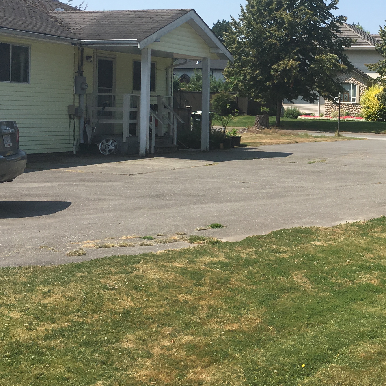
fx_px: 757
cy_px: 140
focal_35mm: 60
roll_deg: -1.1
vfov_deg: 28.5
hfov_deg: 27.7
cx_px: 336
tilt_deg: -2.3
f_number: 2.2
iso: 25
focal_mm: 4.15
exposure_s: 1/1709
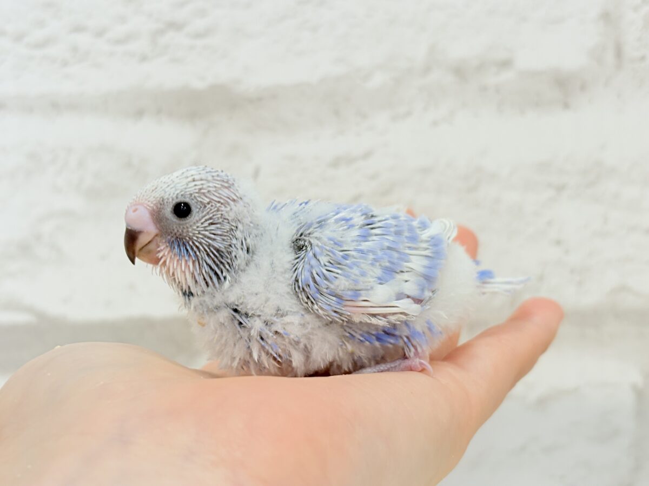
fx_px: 975
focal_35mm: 52
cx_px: 324
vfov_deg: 28.0
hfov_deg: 36.8
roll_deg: +3.4
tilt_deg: -4.9
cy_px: 243
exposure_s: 1/100
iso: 64
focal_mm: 5.96
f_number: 1.6
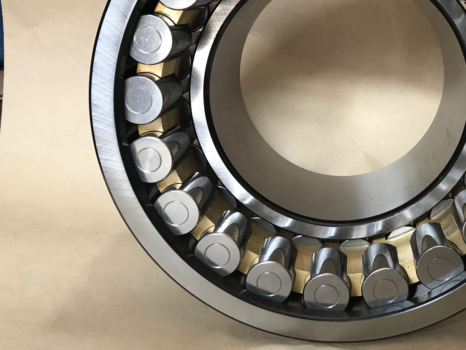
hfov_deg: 43.6
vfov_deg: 33.8
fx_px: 565
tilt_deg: -9.6
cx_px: 341
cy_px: 99
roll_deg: -2.3
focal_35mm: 42
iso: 32
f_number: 1.8
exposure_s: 1/33
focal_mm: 3.99
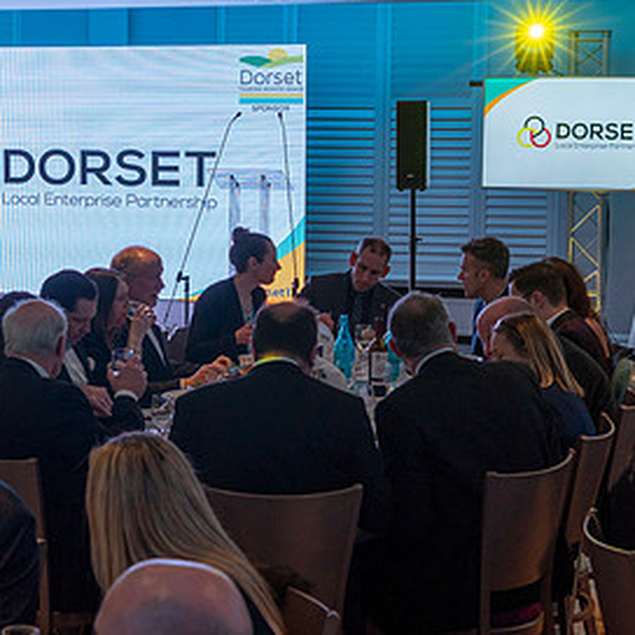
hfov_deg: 21.7
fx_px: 1640
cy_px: 253
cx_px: 163
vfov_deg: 21.9
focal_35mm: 79
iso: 125
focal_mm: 35
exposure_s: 1/60
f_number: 4.5
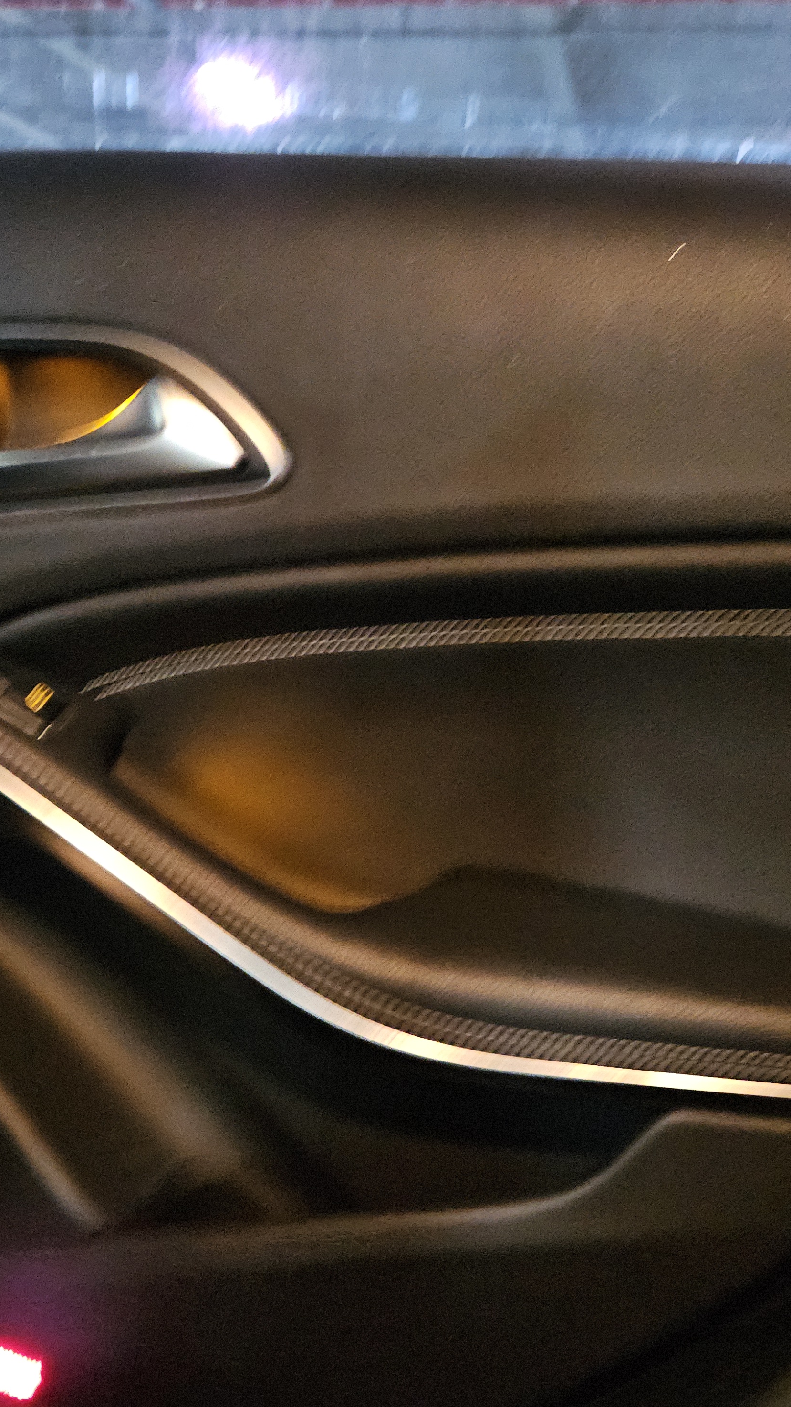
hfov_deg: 34.5
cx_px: 317
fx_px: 1268
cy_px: 704
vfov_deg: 58.0
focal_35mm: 34
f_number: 1.8
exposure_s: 1/15
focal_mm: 5.4
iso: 2500
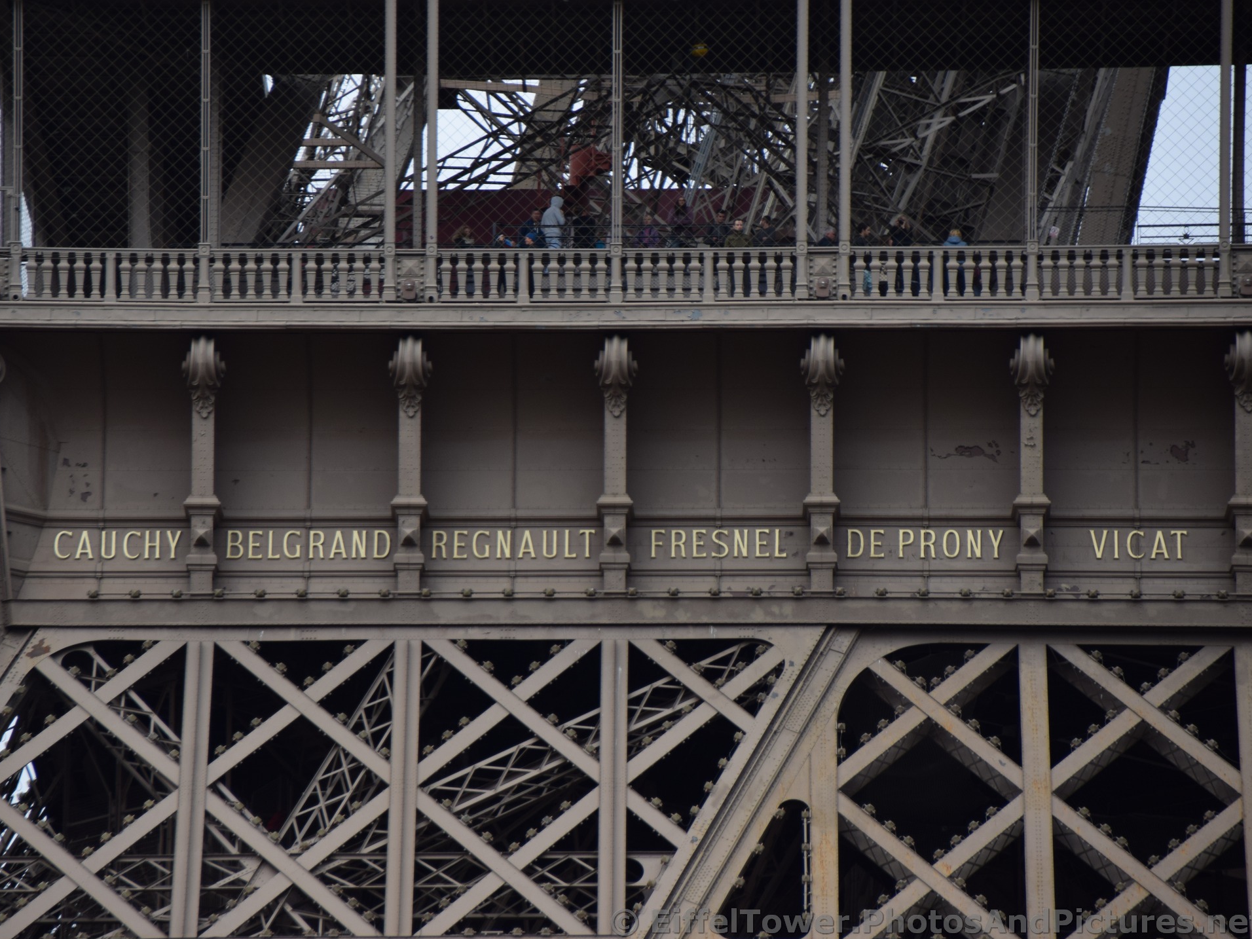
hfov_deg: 7.8
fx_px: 9134
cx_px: 561
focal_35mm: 253
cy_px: 471
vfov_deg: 5.9
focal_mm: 155
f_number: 5.6
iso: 320
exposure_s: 1/500
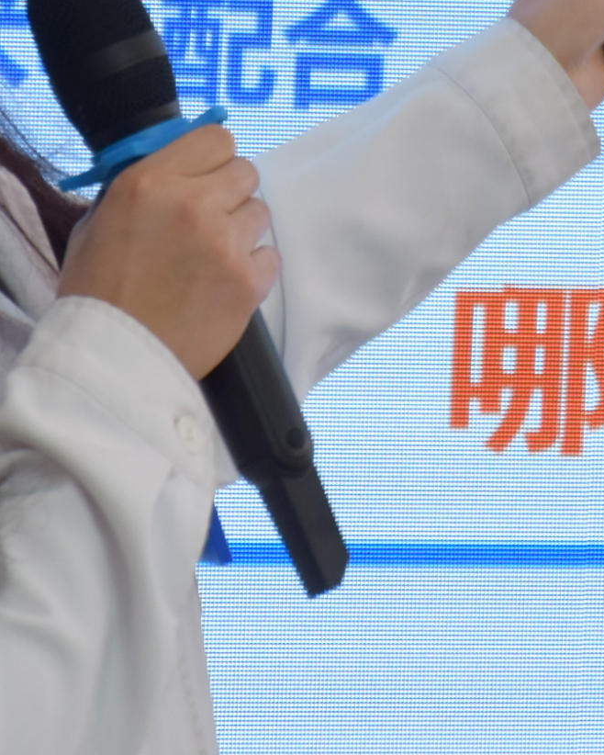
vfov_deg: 2.7
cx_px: 403
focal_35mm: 718
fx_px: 16038
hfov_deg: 2.2
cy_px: 42
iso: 560
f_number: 5.6
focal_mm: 140
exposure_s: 1/125
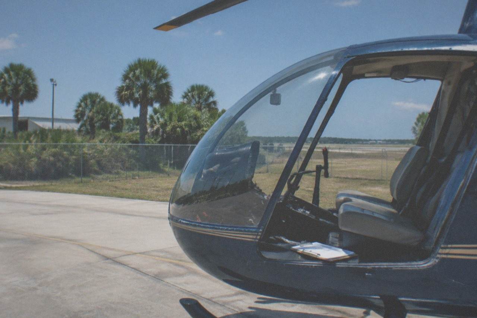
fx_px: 464
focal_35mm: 35
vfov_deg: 37.8
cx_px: 238
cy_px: 159
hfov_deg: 54.4
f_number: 10
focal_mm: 35
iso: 500
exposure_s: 1/320
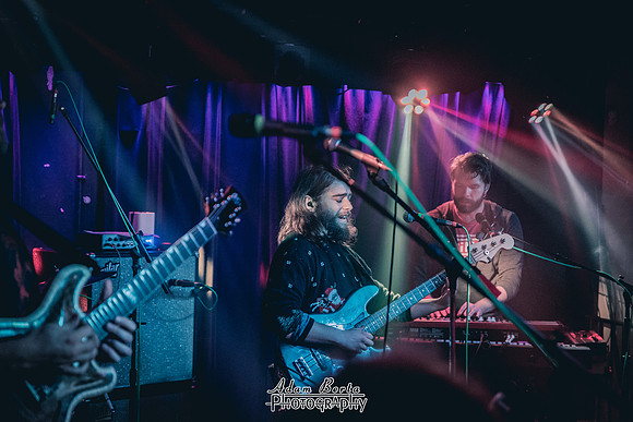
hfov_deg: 28.8
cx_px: 316
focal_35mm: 70
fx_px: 1231
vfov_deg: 19.5
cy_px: 211
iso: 6400
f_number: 2.8
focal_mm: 70
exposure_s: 1/160
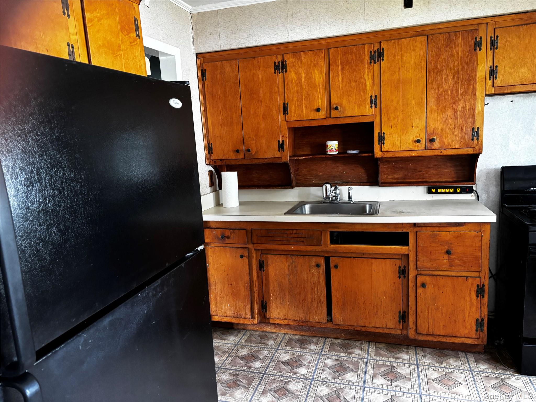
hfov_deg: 67.3
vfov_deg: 53.1
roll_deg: +3.5
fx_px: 403
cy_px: 201
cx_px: 268
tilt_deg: -8.9
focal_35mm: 26
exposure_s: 1/54
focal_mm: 5.96
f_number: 1.6
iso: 500
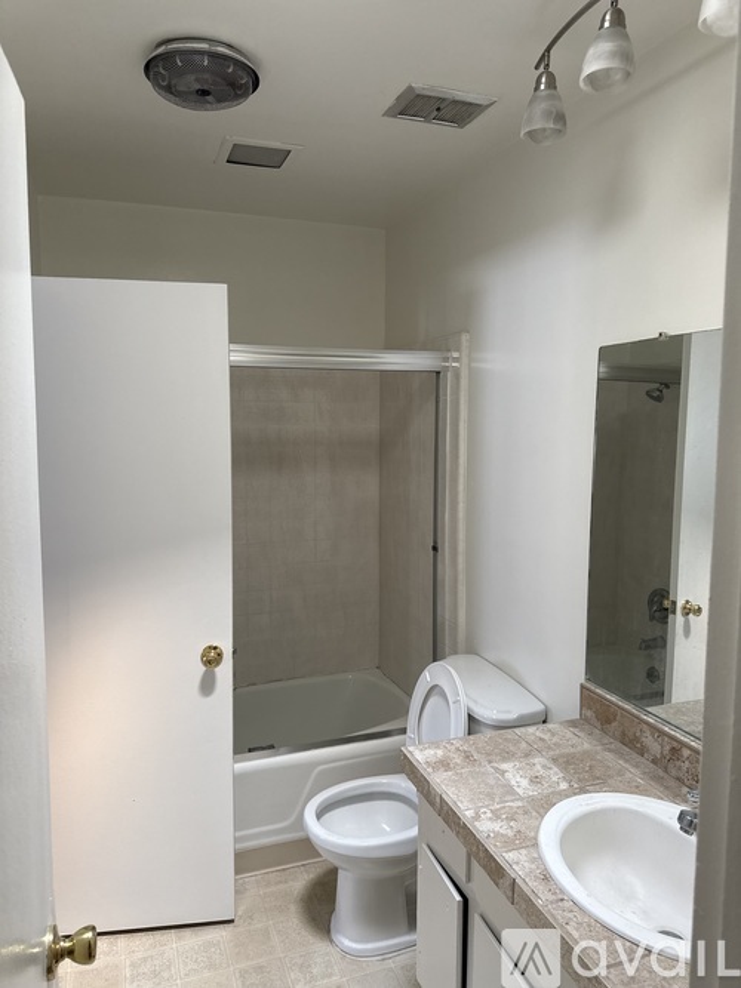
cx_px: 370
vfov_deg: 71.6
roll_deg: +0.1
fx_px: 685
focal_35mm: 24
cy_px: 494
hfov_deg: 56.8
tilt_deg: -4.1
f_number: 1.78
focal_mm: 6.76
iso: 200
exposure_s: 1/112
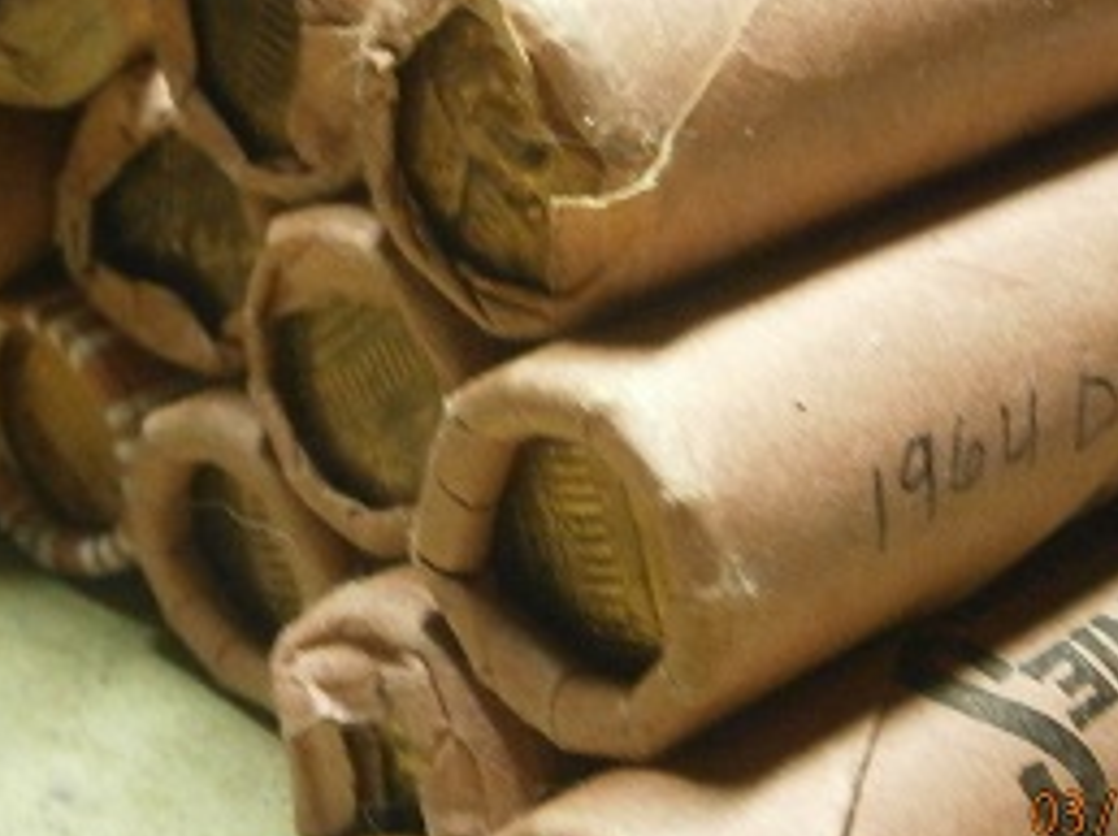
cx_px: 472
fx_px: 2646
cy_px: 236
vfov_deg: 17.9
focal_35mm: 82
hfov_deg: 23.8
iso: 800
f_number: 3.4
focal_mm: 8.3
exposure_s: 1/25
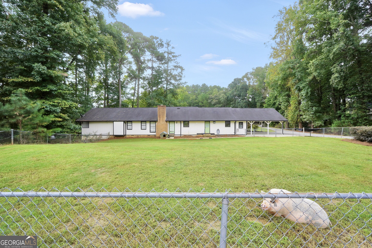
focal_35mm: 15
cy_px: 124
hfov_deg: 100.4
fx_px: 155
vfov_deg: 77.3
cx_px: 186
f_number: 4.5
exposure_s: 1/200
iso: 100
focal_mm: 10
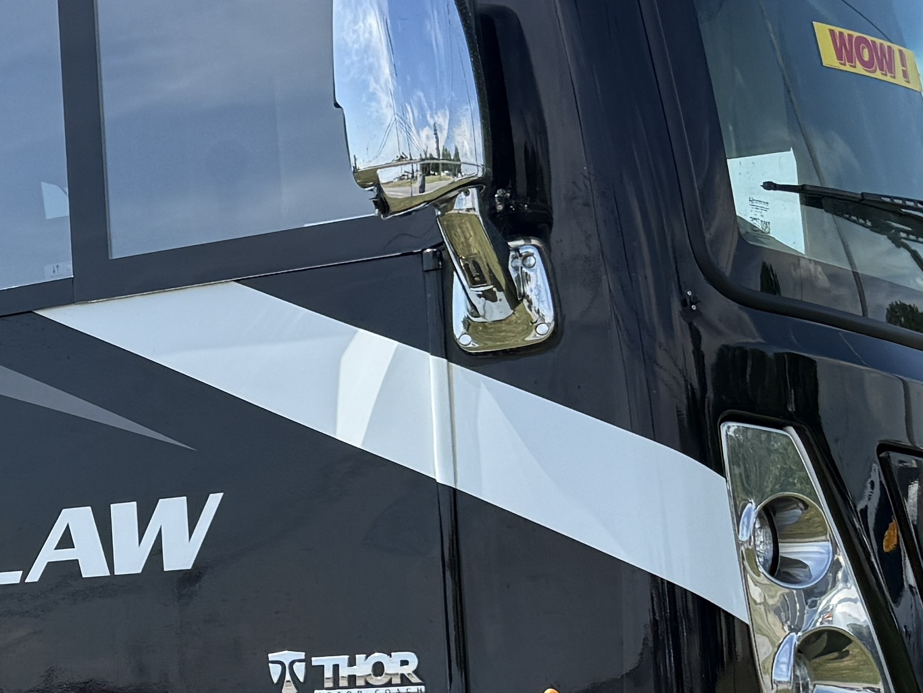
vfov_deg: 16.2
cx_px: -480
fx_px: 2427
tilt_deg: +8.5
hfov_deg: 18.8
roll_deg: +1.8
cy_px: 485
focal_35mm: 91
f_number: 1.78
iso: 80
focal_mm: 6.76
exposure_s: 1/2445
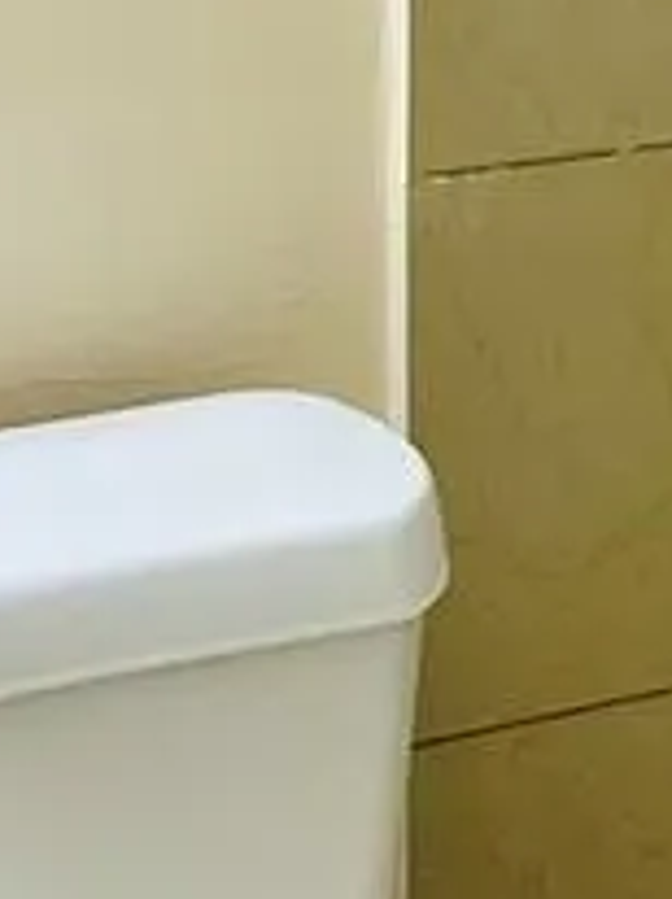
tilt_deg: -3.3
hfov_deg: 10.6
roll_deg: -0.2
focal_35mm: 140
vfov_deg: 13.5
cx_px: 201
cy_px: -323
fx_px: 3631
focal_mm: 6.86
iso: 125
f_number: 1.78
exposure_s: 1/60
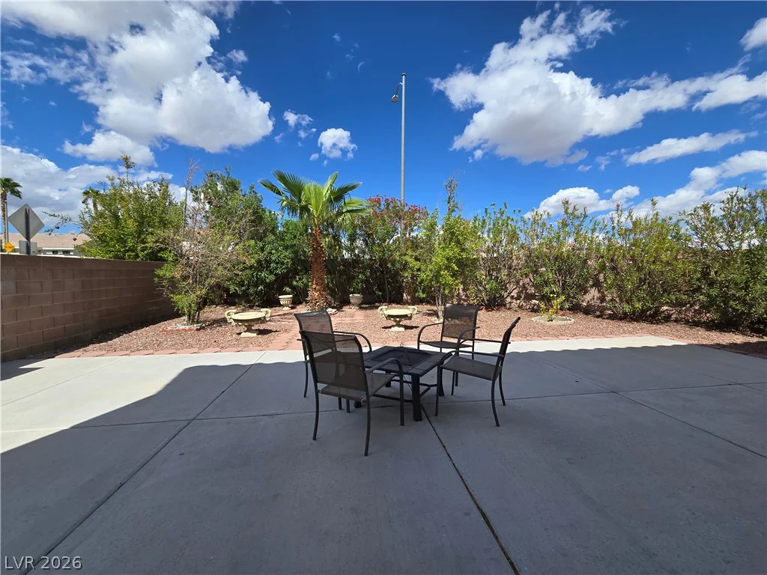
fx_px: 288
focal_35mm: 13
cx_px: 384
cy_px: 288
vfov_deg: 89.9
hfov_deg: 106.2
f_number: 2.2
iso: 50
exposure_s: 1/2767
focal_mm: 2.2
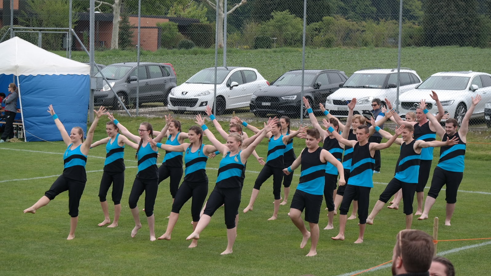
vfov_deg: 11.8
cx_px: 246
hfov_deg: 20.7
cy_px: 147
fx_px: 1341
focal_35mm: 103
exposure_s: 1/250
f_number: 5
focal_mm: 64
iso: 100
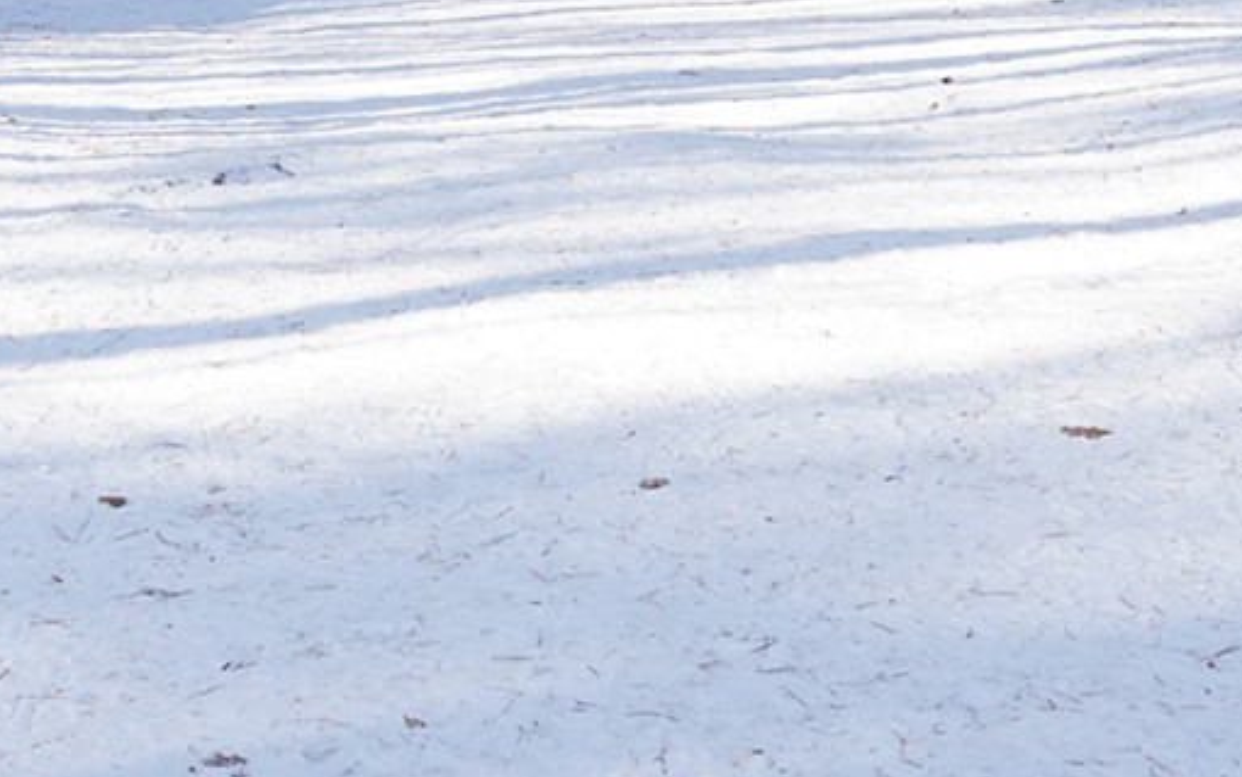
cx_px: 538
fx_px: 3927
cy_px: -638
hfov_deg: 18.0
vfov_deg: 10.6
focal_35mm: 116
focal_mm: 29
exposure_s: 1/100
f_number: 9
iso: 200
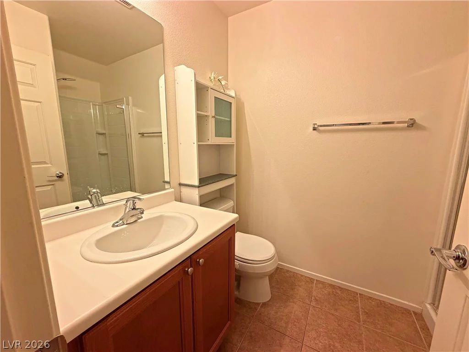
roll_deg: +0.1
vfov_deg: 85.7
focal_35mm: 14
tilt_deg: -8.4
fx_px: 190
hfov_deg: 102.1
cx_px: 234
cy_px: 176
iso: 250
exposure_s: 1/120
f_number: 2.2
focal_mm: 2.22
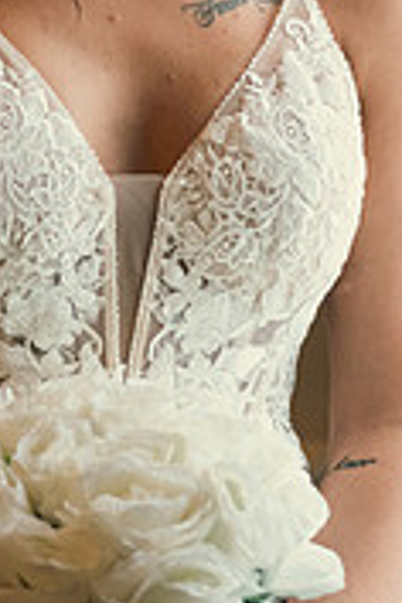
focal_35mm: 285
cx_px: 65
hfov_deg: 4.8
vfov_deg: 7.2
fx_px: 4773
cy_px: 82
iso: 640
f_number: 3.5
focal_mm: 112
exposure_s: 1/160
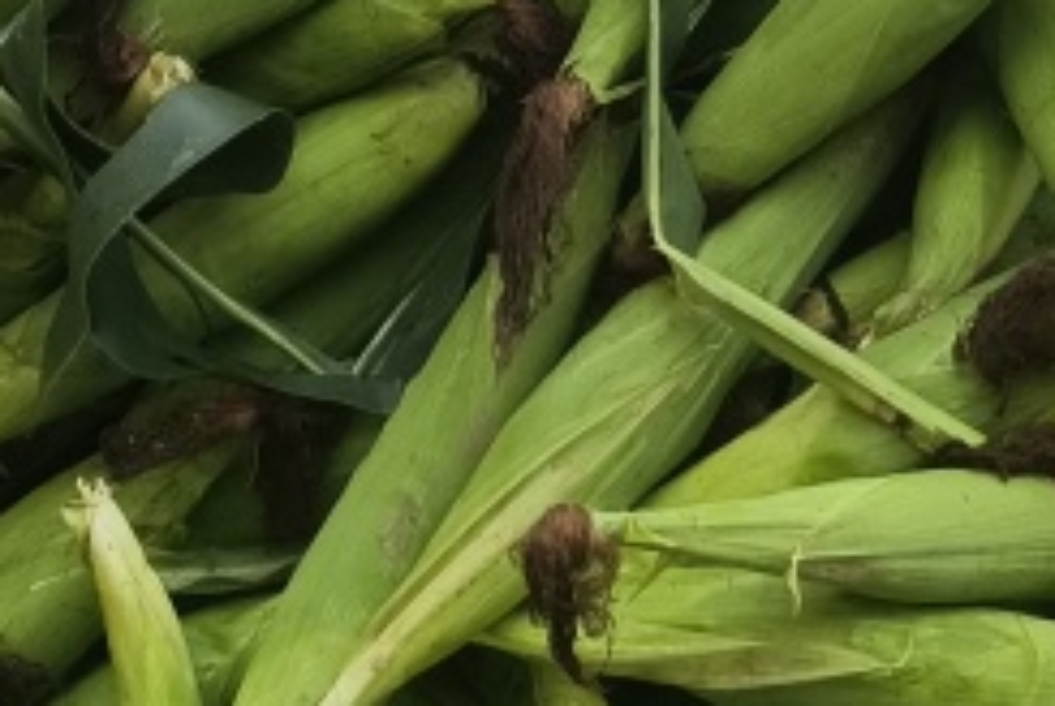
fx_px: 3051
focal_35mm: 104
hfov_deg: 19.6
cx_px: 611
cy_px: -700
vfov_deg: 11.8
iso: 452
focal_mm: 5.59
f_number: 1.88
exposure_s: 1/100
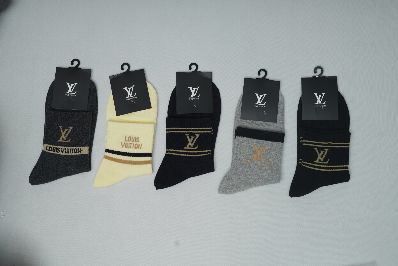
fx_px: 553
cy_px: 133
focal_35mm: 50
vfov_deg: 27.0
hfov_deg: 39.6
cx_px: 199
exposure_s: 1/200
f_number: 6.3
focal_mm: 50
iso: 320
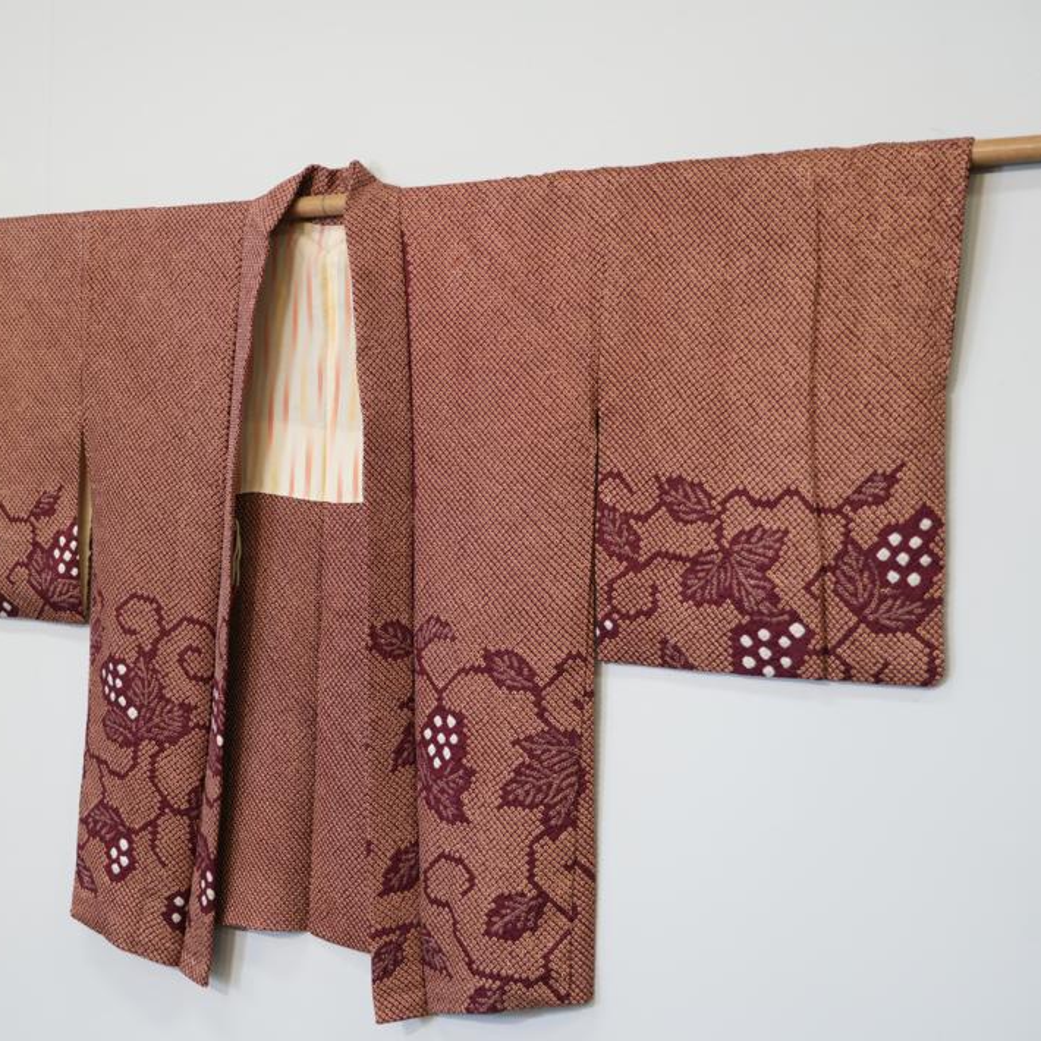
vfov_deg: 35.4
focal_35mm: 48
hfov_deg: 35.0
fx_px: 1633
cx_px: 333
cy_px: 529
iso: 400
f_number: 4
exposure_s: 1/40
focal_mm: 37
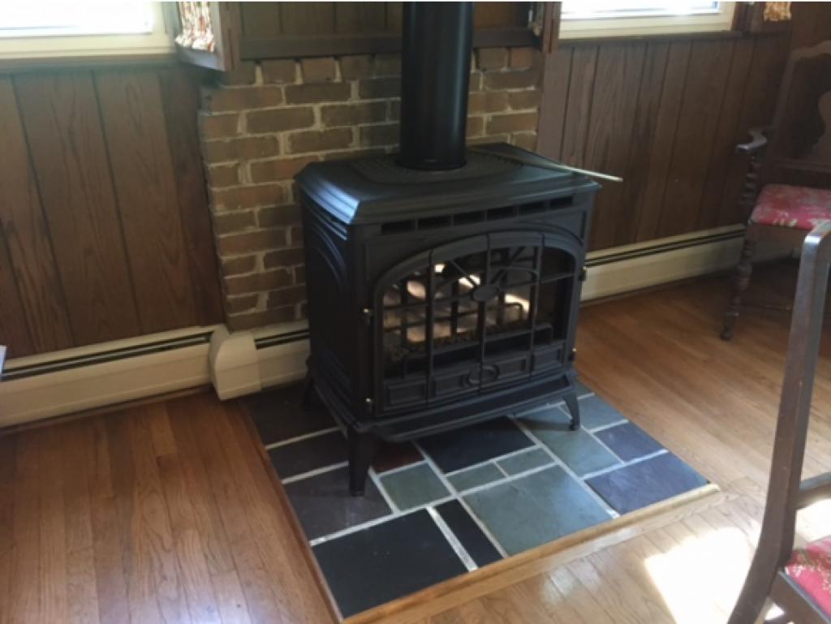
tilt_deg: -28.4
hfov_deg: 61.6
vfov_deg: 48.3
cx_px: 416
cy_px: 312
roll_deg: -1.3
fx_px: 697
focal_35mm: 29
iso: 250
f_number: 2.2
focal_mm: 4.15
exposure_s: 1/15
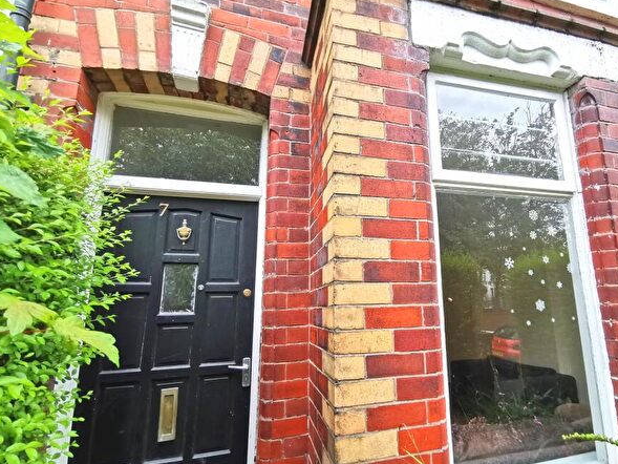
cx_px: 360
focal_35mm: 19
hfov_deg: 84.0
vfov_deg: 68.7
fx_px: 339
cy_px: 237
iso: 64
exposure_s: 1/99.9
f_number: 2.2
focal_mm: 2.35
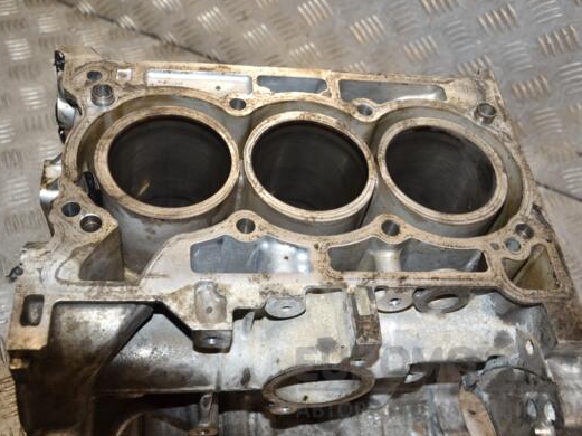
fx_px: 698
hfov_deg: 45.2
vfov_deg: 34.7
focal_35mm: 42
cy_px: 215
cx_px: 275
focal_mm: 25
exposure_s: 1/200
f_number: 5.6
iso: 800
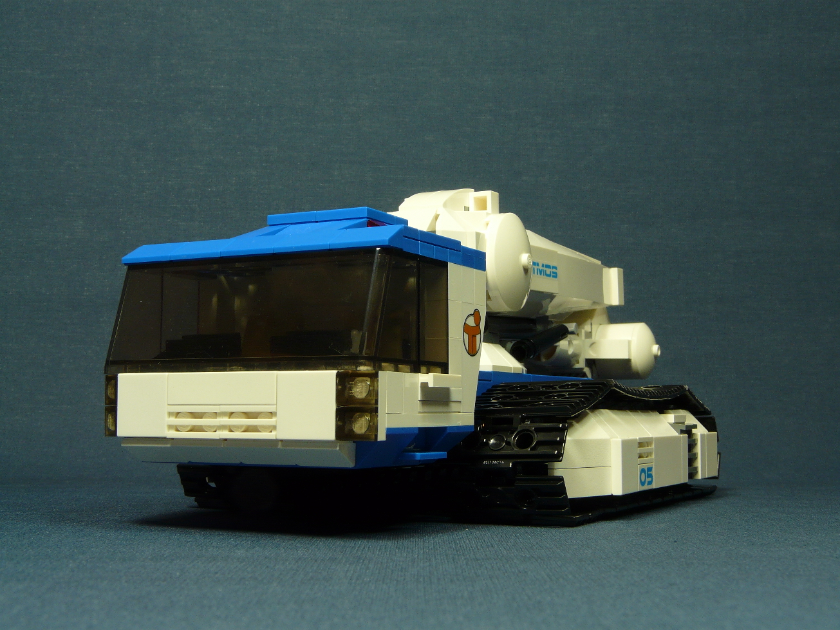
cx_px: 420
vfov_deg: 30.3
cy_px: 315
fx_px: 1165
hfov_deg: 39.7
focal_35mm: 48
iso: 100
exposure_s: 1/6
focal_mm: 7.9
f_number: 5.6
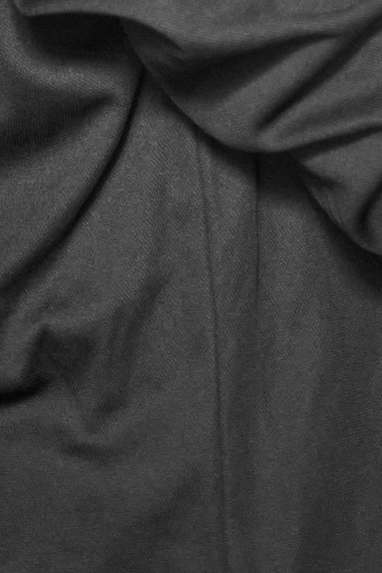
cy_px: -665
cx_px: 299
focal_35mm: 227
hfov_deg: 6.0
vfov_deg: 8.5
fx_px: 3614
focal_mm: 50
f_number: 2.2
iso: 3200
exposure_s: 1/200
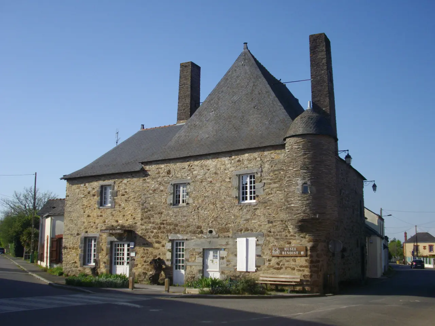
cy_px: 163
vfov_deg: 31.5
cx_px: 218
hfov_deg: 41.2
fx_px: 578
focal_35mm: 46
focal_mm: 7.6
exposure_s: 1/400
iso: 100
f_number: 6.3
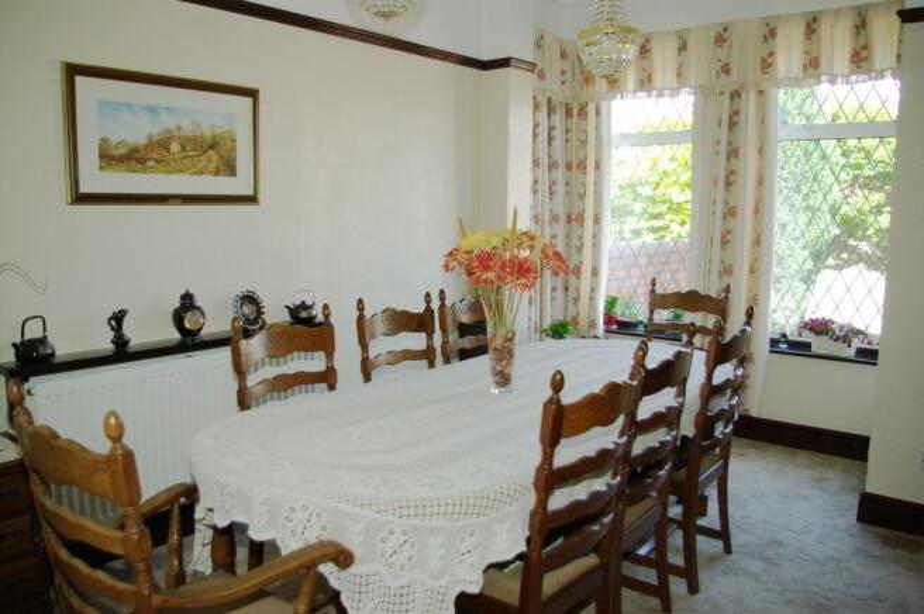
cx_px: 462
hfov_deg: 67.4
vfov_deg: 47.8
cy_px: 307
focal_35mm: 27
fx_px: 692
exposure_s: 1/30
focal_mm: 18
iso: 100
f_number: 3.5
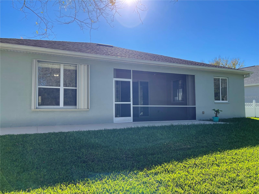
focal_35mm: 26
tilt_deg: +2.7
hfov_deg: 67.3
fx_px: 195
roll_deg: +1.2
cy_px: 97
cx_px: 130
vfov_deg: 53.1
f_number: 1.6
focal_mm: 5.1
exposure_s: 1/2857
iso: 32
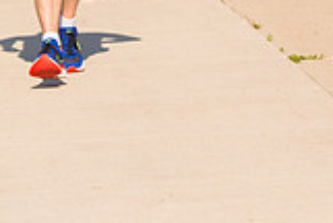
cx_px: 145
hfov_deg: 4.8
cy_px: -174
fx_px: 3994
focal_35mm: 431
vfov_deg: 3.2
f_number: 5.6
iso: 400
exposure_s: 1/2000
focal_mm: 120
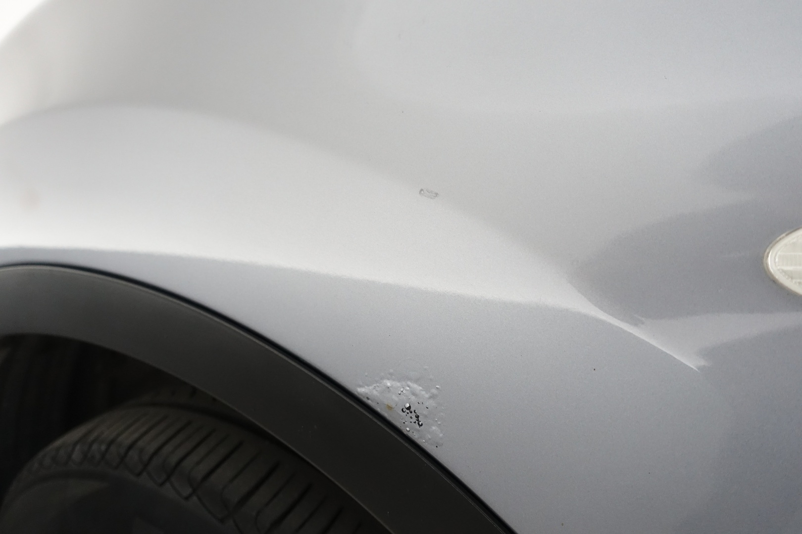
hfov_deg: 73.7
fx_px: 535
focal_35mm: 24
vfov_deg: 53.1
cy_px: 267
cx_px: 401
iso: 1000
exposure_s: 1/100
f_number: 2.5
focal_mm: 8.8
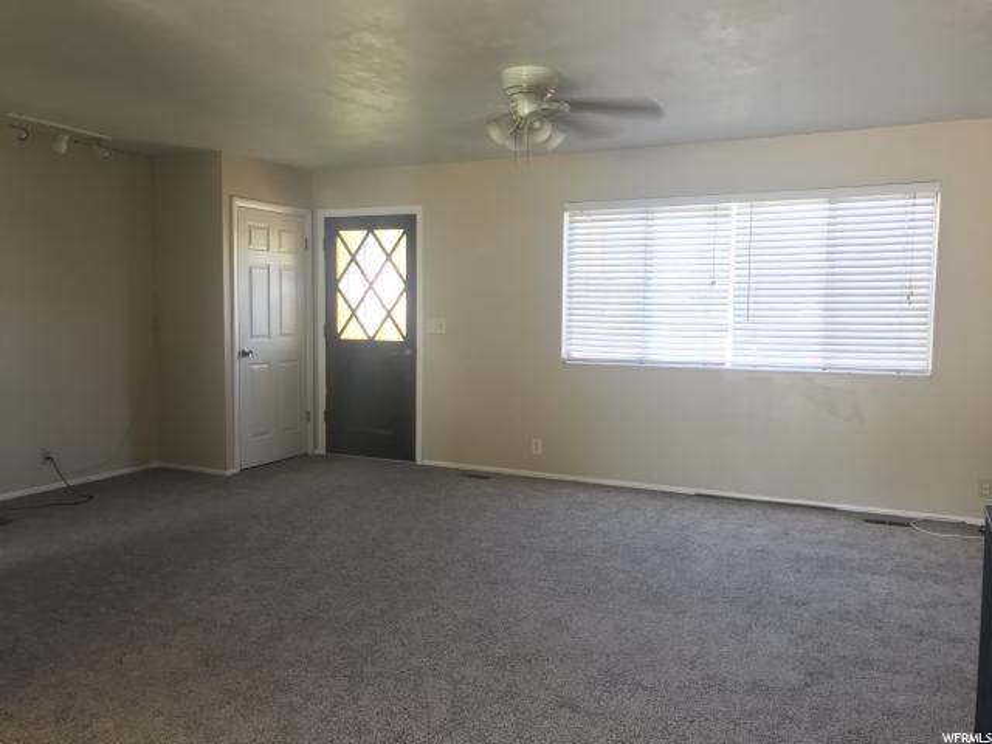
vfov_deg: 49.7
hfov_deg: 63.4
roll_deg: -2.0
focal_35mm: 28
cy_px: 372
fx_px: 802
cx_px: 496
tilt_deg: -3.8
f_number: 1.8
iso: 32
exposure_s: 1/30
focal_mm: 3.99
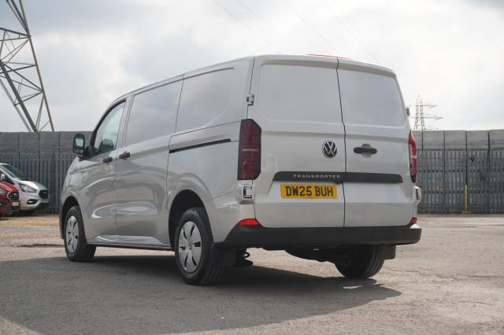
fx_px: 798
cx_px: 252
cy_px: 168
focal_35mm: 57
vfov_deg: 23.8
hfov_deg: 35.1
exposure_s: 1/200
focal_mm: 38
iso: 100
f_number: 6.3
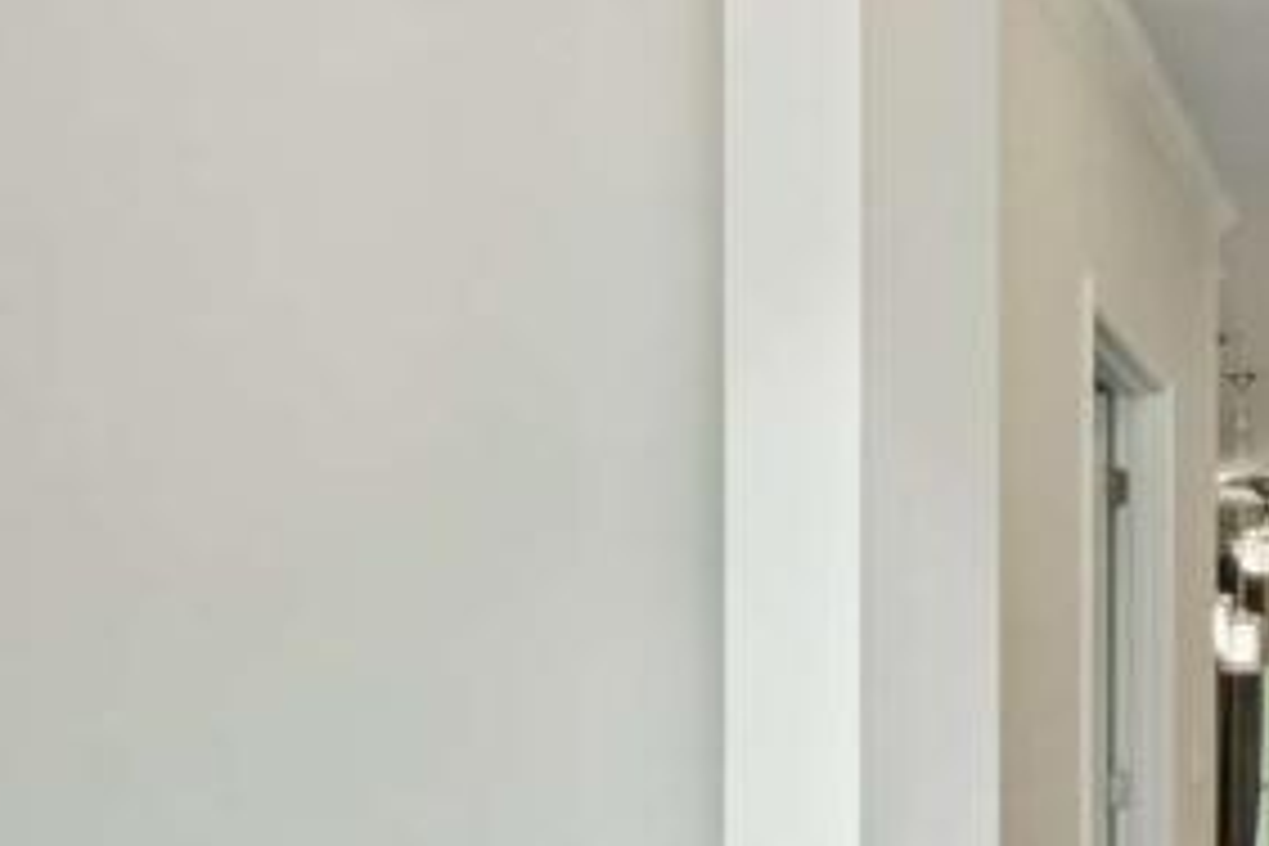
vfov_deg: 19.2
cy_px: 927
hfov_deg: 25.8
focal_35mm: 68
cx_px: 1616
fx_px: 2397
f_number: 8
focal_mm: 16
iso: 360
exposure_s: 1/15
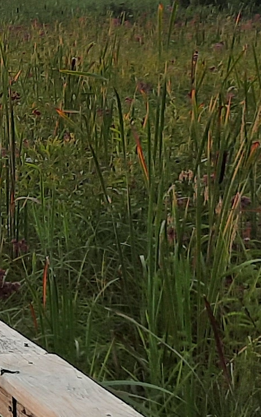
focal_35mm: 143
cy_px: 149
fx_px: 1628
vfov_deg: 14.6
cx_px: -232
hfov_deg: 8.7
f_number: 2
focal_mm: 4.6
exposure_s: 1/339
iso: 32
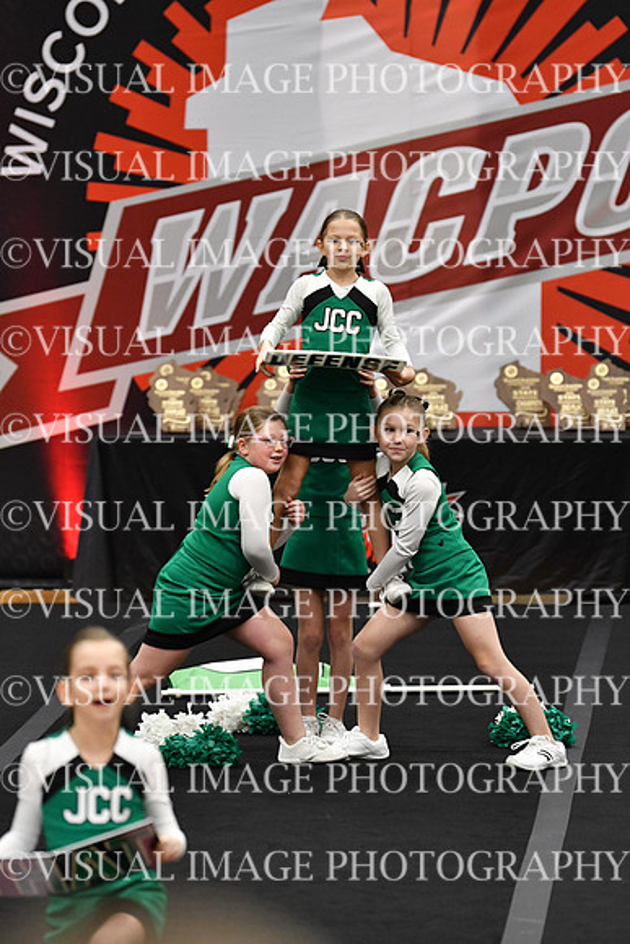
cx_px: 315
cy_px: 472
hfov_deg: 6.3
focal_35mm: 217
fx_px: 5692
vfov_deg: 9.5
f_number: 2.8
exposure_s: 1/800
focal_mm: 145
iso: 4000
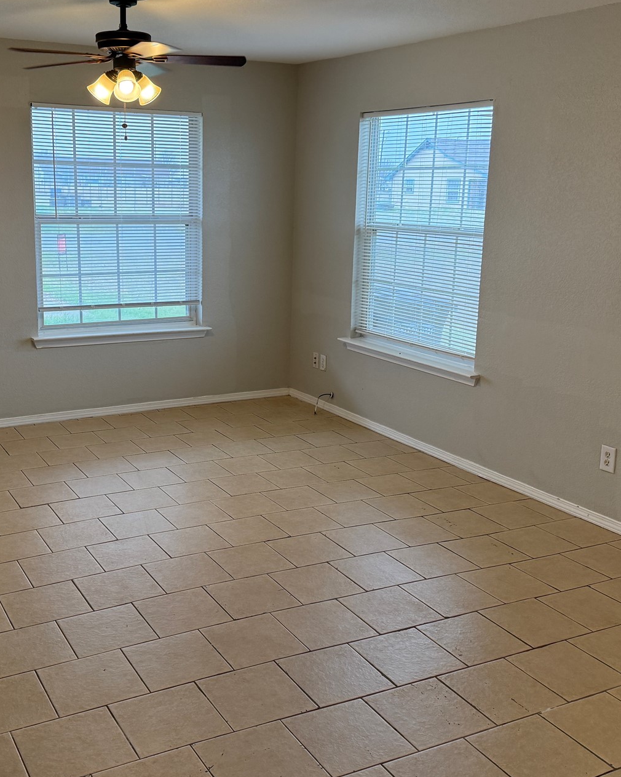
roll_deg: +0.2
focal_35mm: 38
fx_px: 873
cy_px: 349
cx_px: 231
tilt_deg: -9.3
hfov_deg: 38.9
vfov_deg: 47.9
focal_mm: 6.76
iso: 160
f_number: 1.78
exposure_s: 1/157
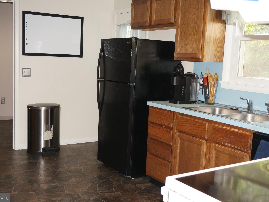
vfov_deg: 32.5
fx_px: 346
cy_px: 101
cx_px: 131
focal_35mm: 45
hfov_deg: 42.5
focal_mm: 27
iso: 800
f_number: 4.5
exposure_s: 1/100
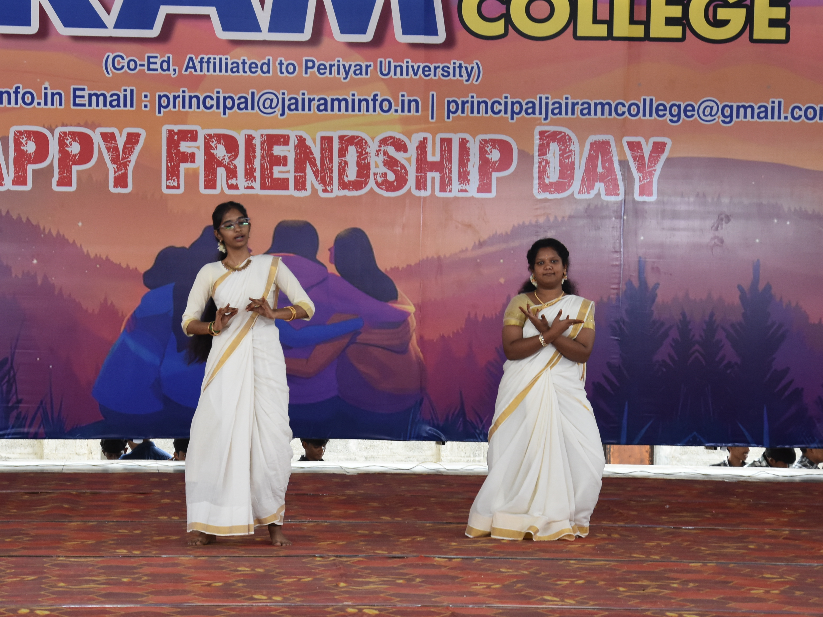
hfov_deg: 18.2
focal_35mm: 108
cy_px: 258
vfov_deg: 13.7
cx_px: 324
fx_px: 2568
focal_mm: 52
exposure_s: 1/125
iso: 800
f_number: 6.3
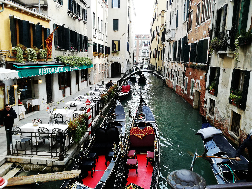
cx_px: 126
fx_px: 197
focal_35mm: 27
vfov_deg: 51.4
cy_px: 94
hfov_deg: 65.3
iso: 50
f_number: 2
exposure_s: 1/404
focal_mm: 3.79
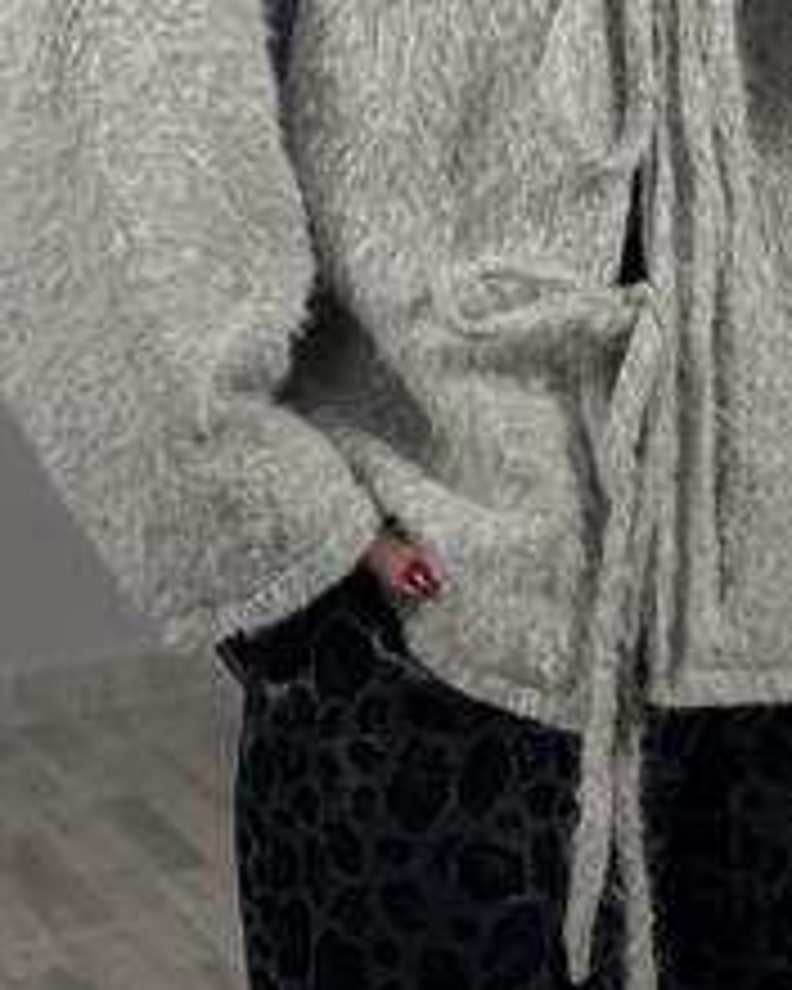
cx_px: 513
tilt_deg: -32.4
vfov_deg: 21.6
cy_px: 317
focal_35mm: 88
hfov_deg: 17.4
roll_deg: +3.4
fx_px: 2578
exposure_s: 1/100
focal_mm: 6.86
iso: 80
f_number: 1.78
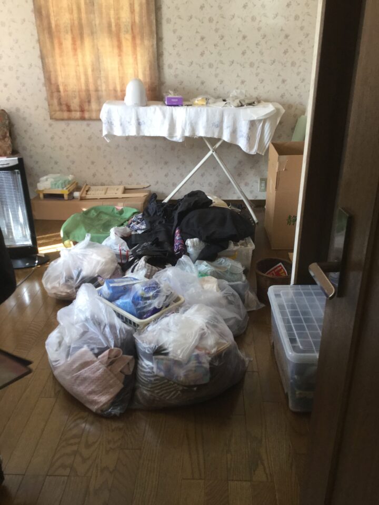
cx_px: 190
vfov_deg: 58.4
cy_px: 252
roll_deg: +0.9
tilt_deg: -25.2
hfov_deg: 45.4
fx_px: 453
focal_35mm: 31
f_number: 2.4
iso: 100
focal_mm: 3.3
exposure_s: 1/30
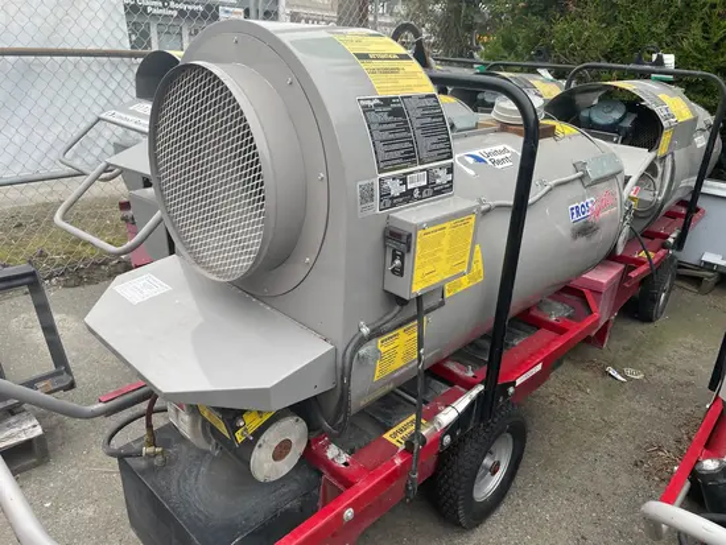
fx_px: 546
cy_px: 272
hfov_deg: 67.3
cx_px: 363
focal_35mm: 26
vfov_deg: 53.1
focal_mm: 4.2
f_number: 1.6
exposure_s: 1/428
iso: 32
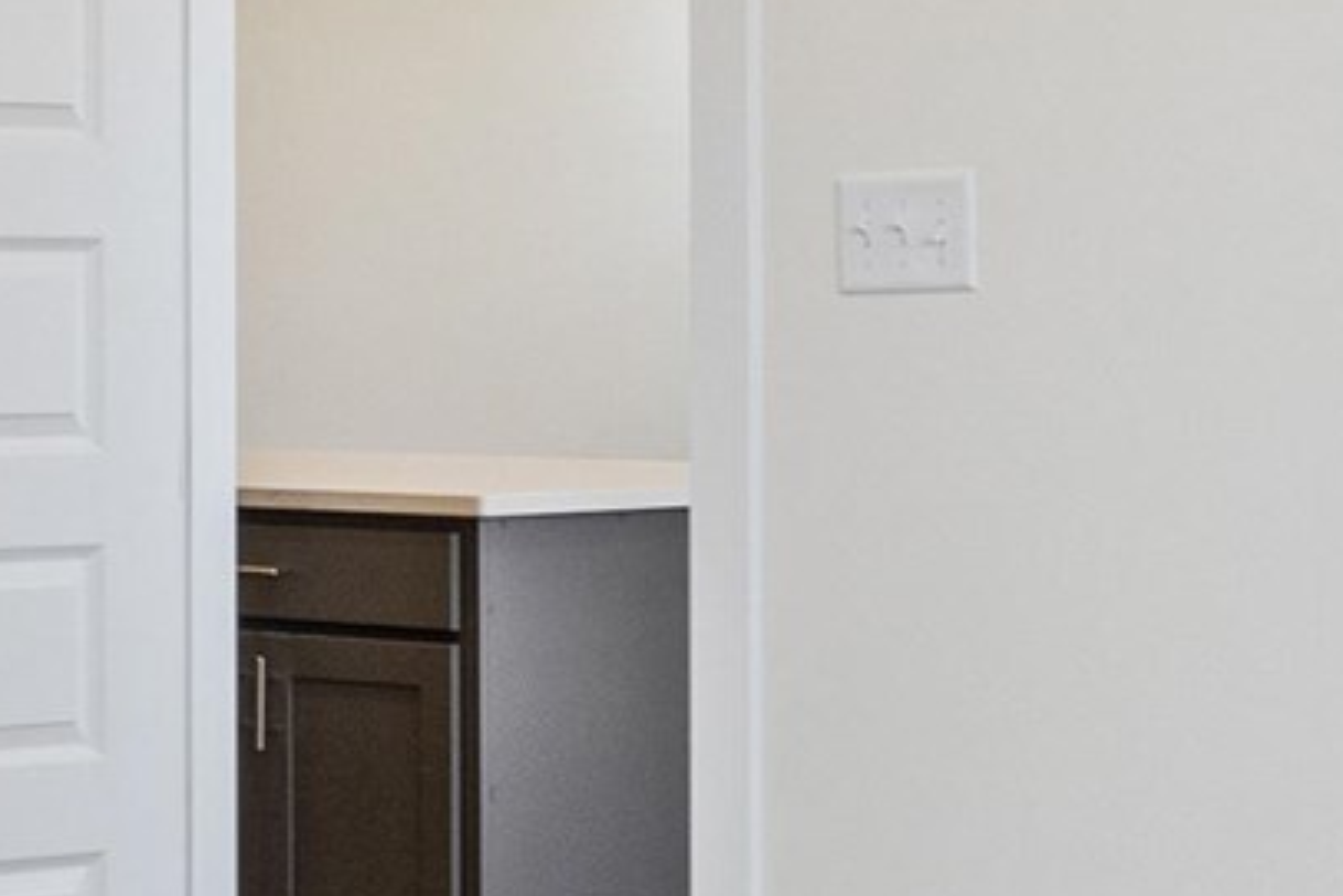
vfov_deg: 11.3
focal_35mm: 121
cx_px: -96
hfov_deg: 16.5
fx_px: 4515
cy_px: 276
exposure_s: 1/15
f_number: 9
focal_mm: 16
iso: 800
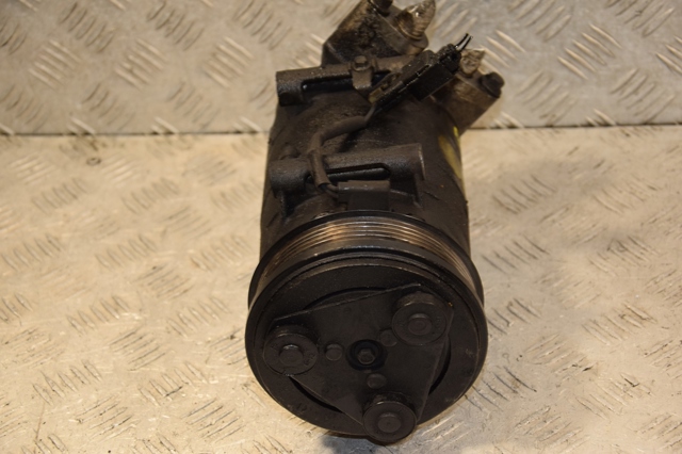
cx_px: 341
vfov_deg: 14.7
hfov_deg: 21.9
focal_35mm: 93
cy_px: 227
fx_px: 1761
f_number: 5.3
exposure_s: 1/160
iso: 800
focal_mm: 62
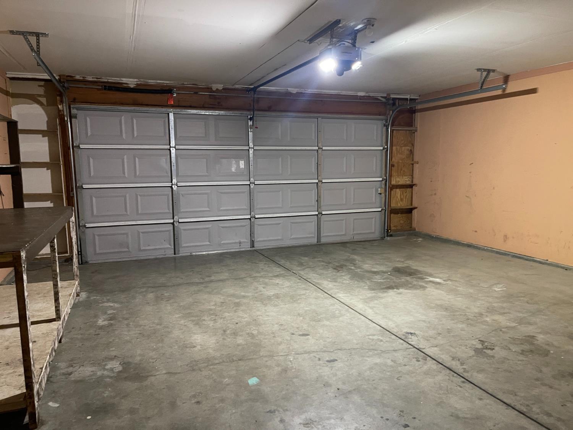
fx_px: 414
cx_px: 286
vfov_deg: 54.9
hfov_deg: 69.4
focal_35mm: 25
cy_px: 215
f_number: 1.6
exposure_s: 1/30
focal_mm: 5.1
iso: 500
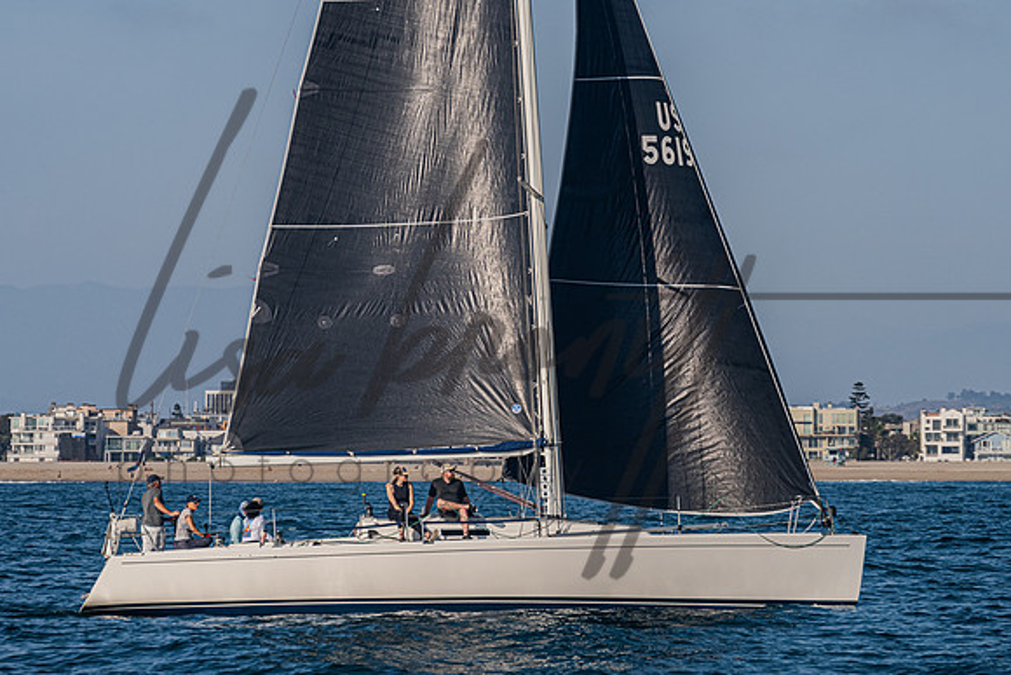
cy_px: 264
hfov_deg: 10.9
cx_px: 494
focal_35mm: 189
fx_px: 5315
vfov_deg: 7.3
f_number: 6.3
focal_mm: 140
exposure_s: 1/1250
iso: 400
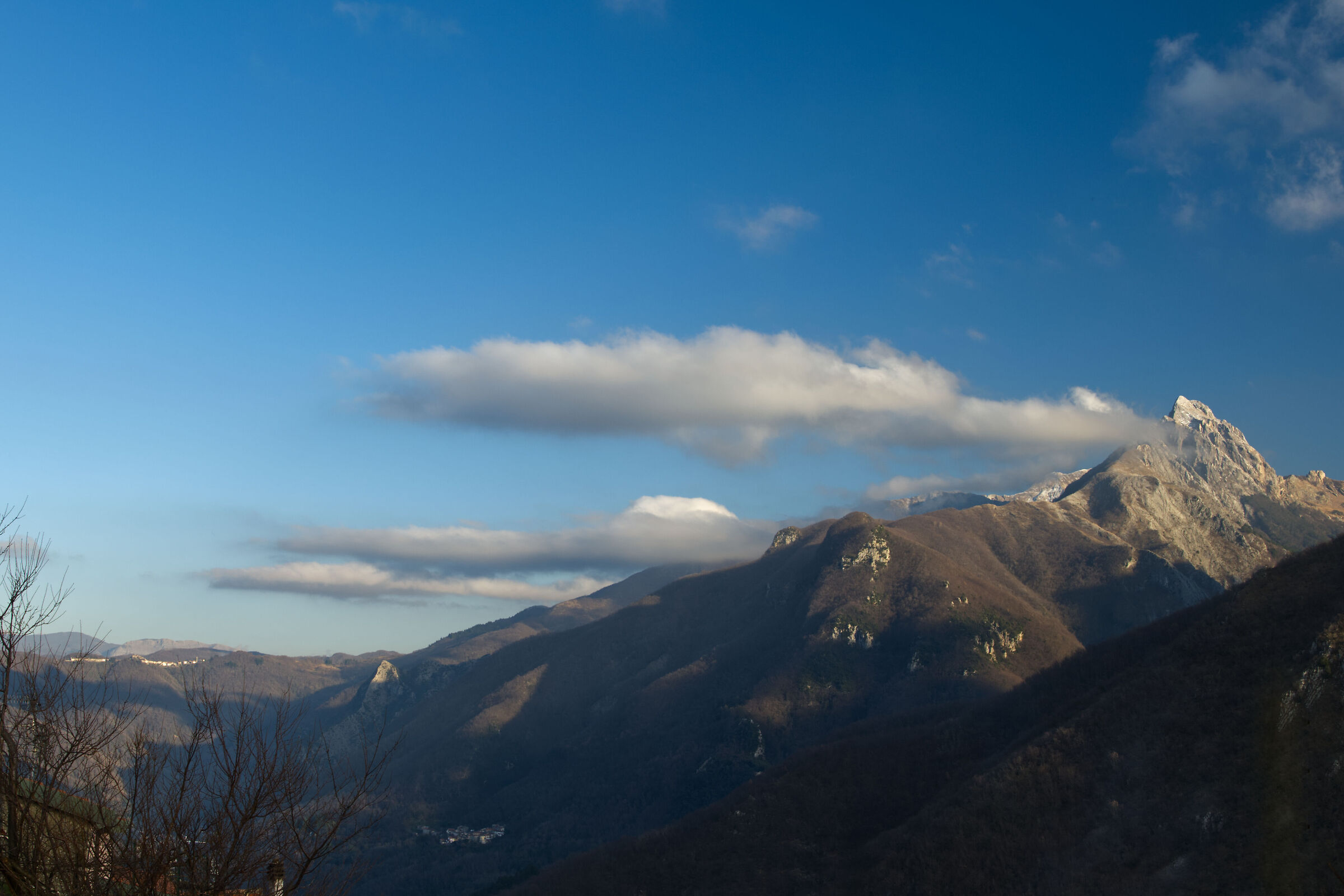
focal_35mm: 47
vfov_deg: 28.6
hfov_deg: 41.9
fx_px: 1755
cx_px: 672
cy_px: 448
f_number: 8
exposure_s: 1/50
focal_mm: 34
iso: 100
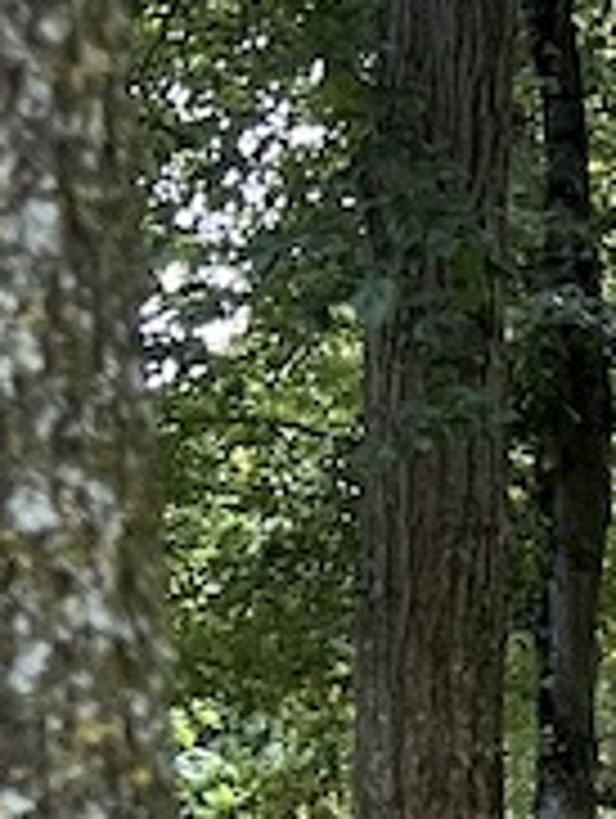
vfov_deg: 11.8
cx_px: 1605
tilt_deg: -1.4
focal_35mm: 160
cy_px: 1197
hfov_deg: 8.3
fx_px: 3787
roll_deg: +1.1
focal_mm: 5.7
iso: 125
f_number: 1.5
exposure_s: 1/60
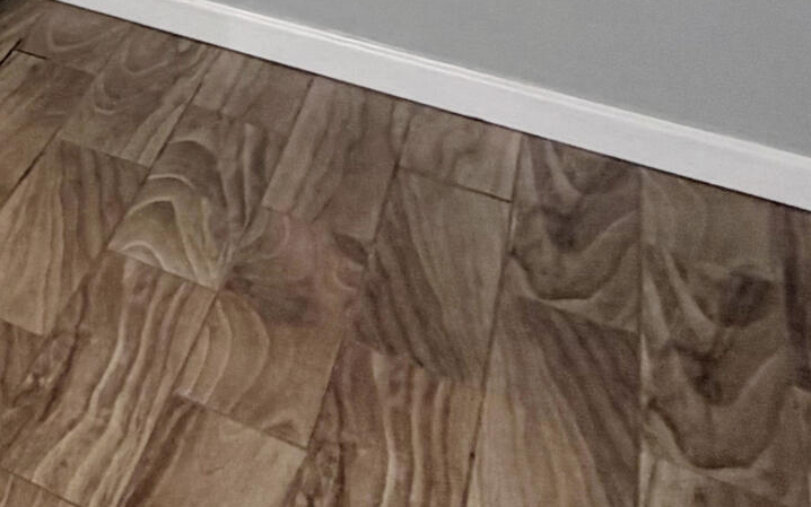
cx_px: -720
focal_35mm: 62
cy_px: -359
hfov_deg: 20.5
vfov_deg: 17.6
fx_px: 1371
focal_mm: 2.22
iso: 250
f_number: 2.2
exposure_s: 1/120
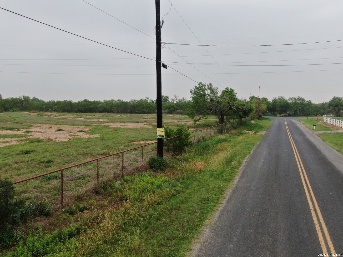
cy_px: 128
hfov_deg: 55.4
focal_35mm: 33
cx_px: 172
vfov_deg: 42.9
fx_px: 327
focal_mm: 5.57
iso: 110
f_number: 3.2
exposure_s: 1/400
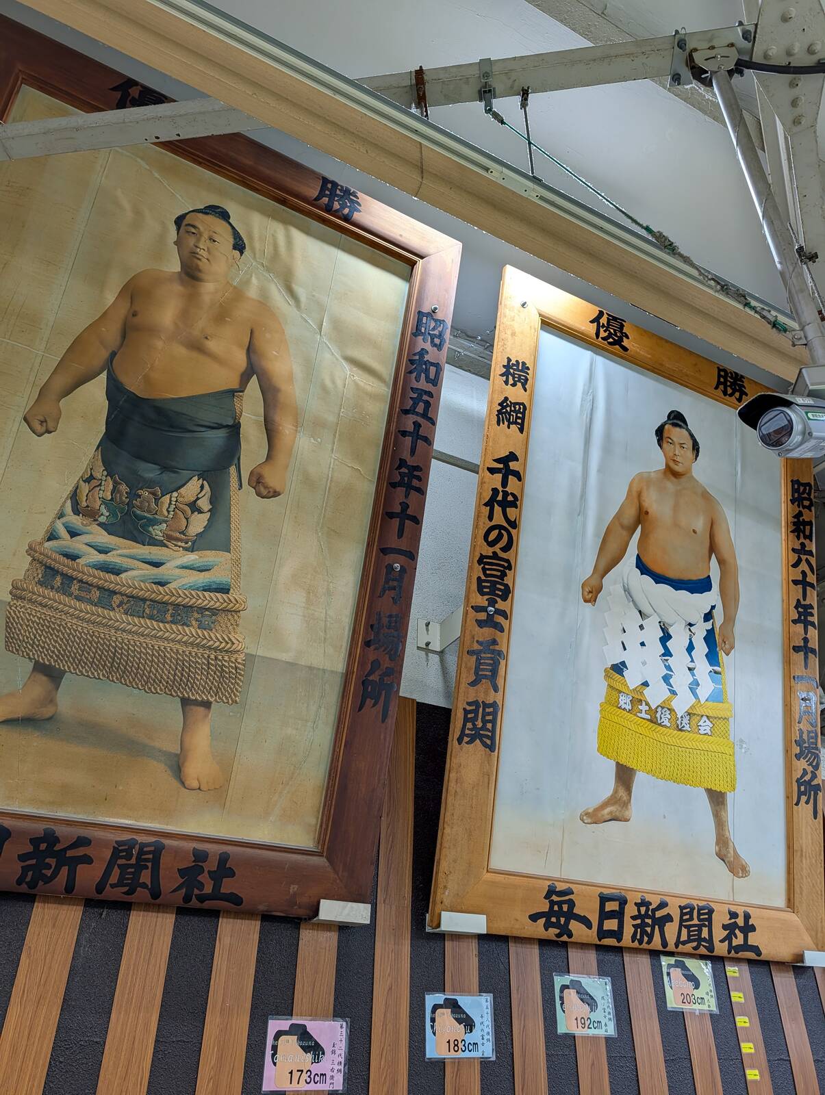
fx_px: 761
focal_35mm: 24
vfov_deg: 71.5
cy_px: 548
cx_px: 412
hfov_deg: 56.9
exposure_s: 1/39.6
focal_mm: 6.9
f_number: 1.68
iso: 84
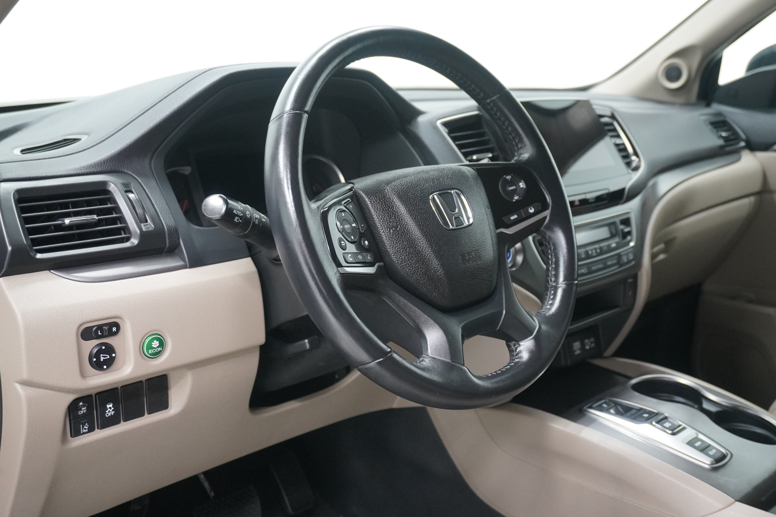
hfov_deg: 51.9
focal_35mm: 37
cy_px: 258
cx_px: 388
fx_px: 798
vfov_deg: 36.0
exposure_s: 1/160
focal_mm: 25
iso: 3200
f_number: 4.5
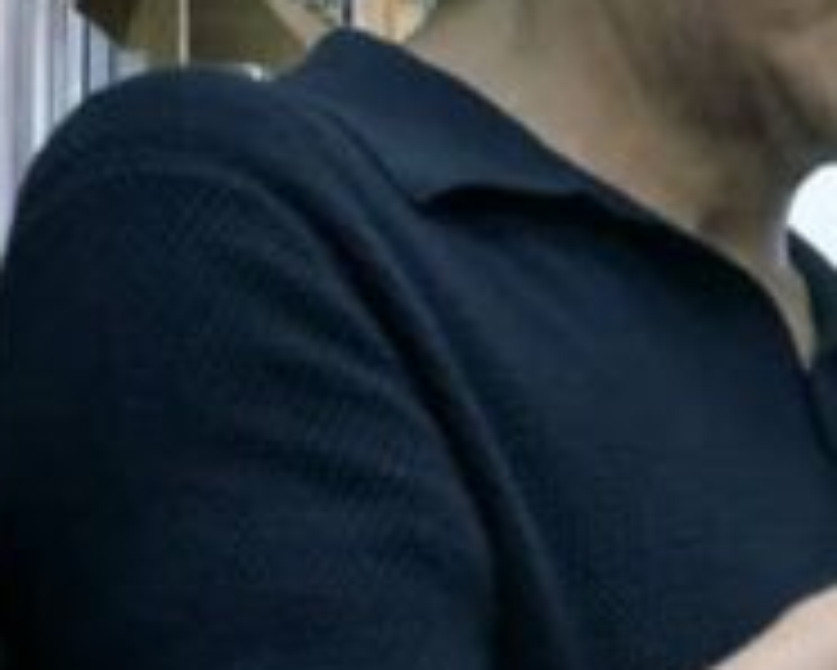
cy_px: 187
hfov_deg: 4.7
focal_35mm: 407
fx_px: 10087
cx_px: 1242
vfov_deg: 3.8
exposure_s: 1/160
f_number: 4.5
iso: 2000
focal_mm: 70
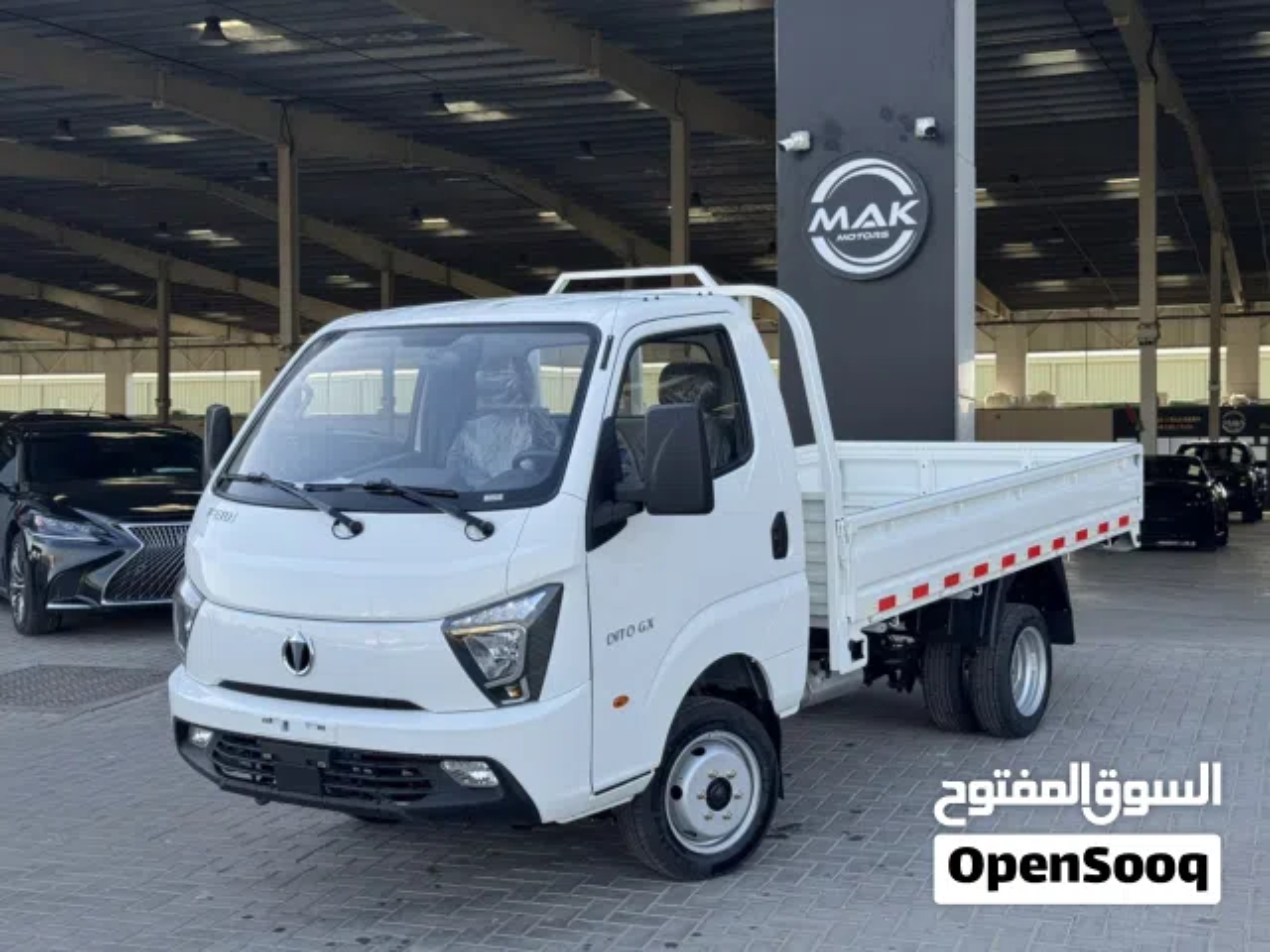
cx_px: 635
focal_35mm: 48
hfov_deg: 39.7
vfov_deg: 30.3
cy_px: 476
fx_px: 1761
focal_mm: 6.76
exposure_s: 1/1133
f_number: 1.78
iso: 64
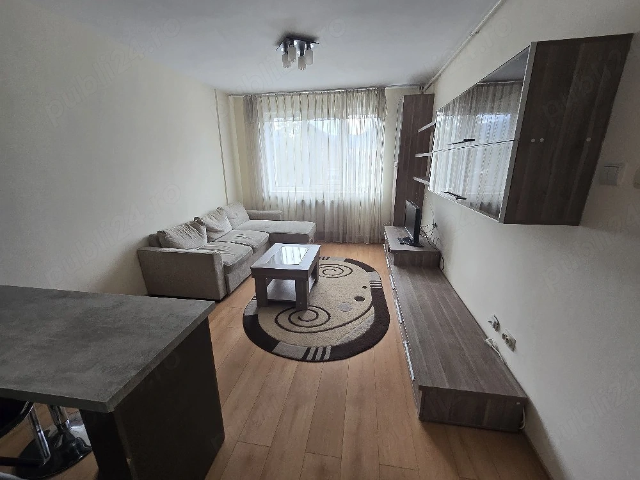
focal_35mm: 13
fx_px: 240
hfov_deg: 106.2
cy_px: 240
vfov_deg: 89.9
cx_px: 320
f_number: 2.2
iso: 100
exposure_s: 1/101
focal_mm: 2.2
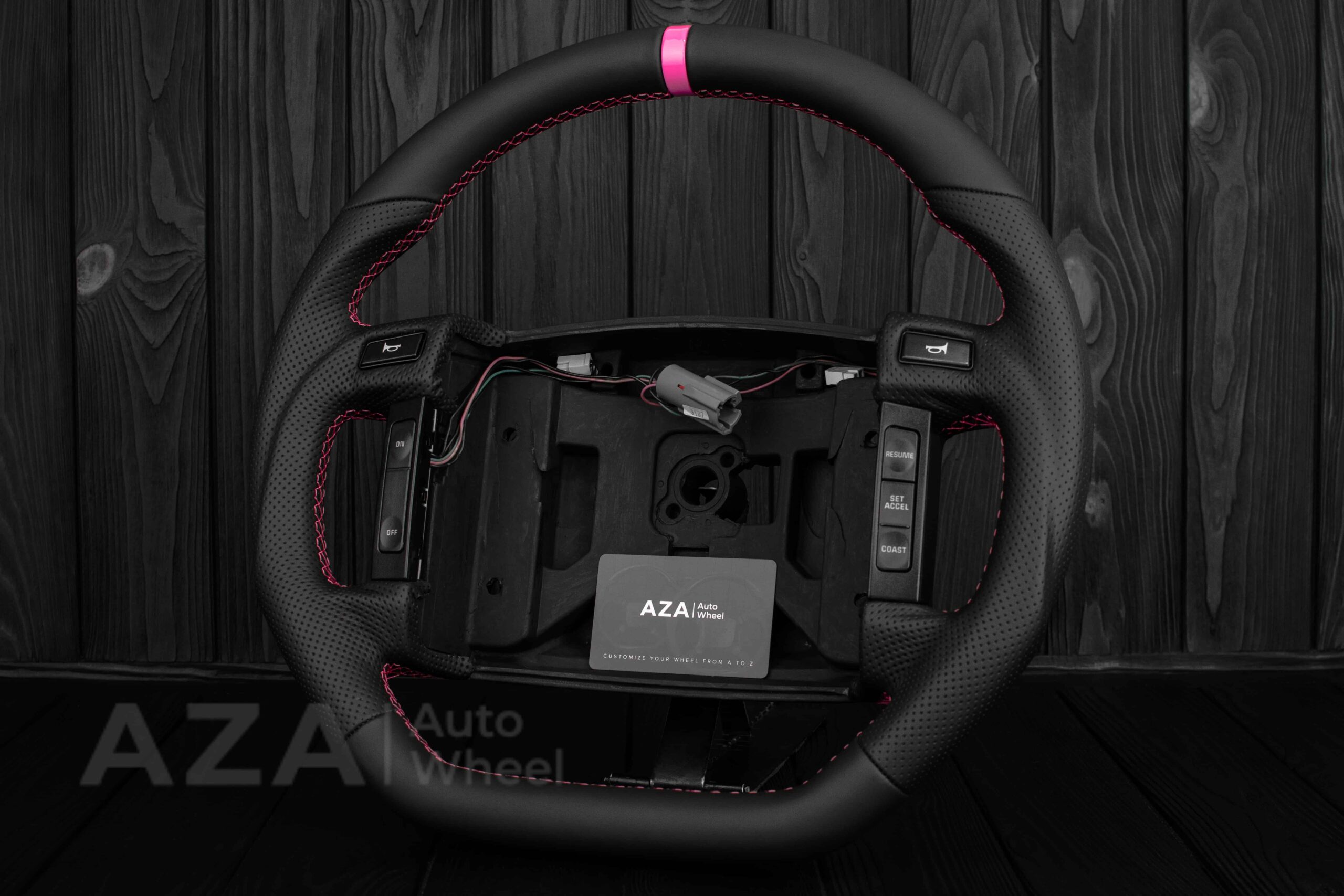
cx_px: 672
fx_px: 1960
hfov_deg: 37.8
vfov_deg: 25.8
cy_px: 448
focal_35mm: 52
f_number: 6.3
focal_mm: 35
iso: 500
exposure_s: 1/125
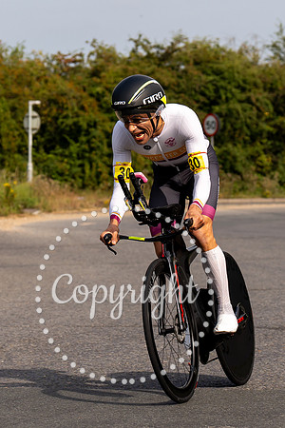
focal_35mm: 190
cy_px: 196
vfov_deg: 10.8
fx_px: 2257
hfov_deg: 7.2
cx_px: 122
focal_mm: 70
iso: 100
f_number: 4
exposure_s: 1/1000
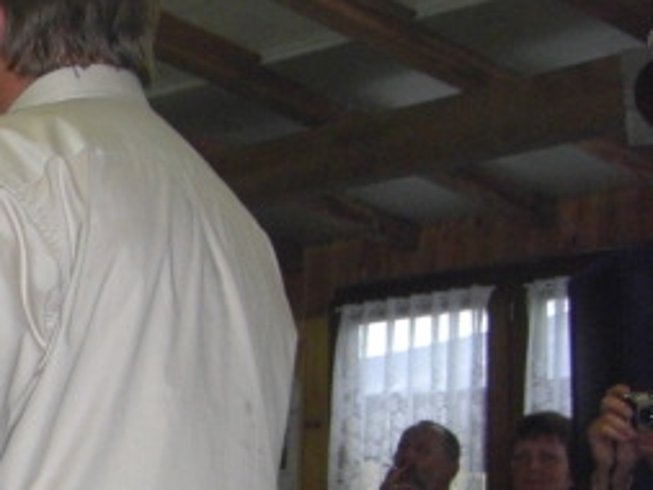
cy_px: 469
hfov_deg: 15.8
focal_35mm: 119
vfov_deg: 12.3
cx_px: -168
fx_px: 2246
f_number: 3.6
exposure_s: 1/60
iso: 200
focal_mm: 7.9
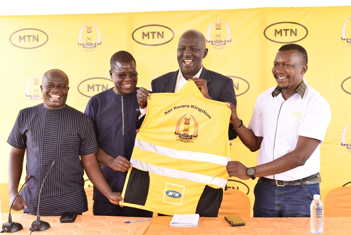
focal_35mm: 50
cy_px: 118
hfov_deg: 39.6
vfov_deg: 27.0
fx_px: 488
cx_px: 176
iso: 400
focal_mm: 50
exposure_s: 1/160
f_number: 5
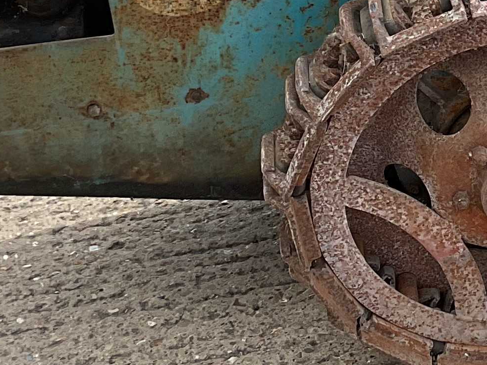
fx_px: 1674
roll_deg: -1.8
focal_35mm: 119
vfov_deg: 12.3
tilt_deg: -29.3
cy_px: -25
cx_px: 638
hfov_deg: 15.7
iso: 16
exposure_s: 1/709
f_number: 1.8
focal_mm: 3
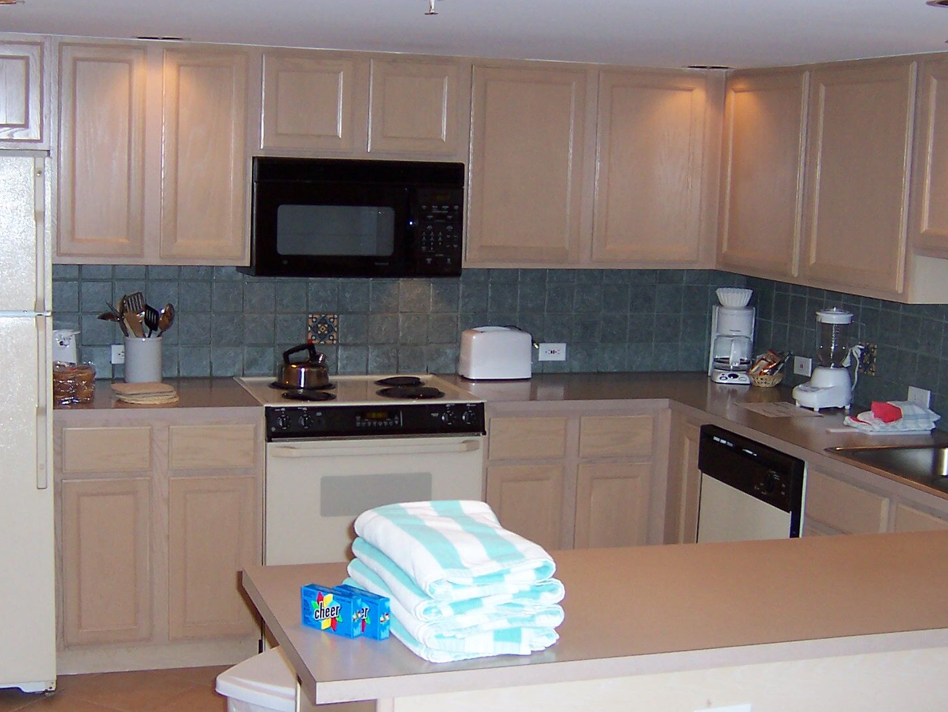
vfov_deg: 28.6
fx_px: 1397
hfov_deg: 37.4
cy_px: 351
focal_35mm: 51
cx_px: 424
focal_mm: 5.6
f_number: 2.8
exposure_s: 1/60
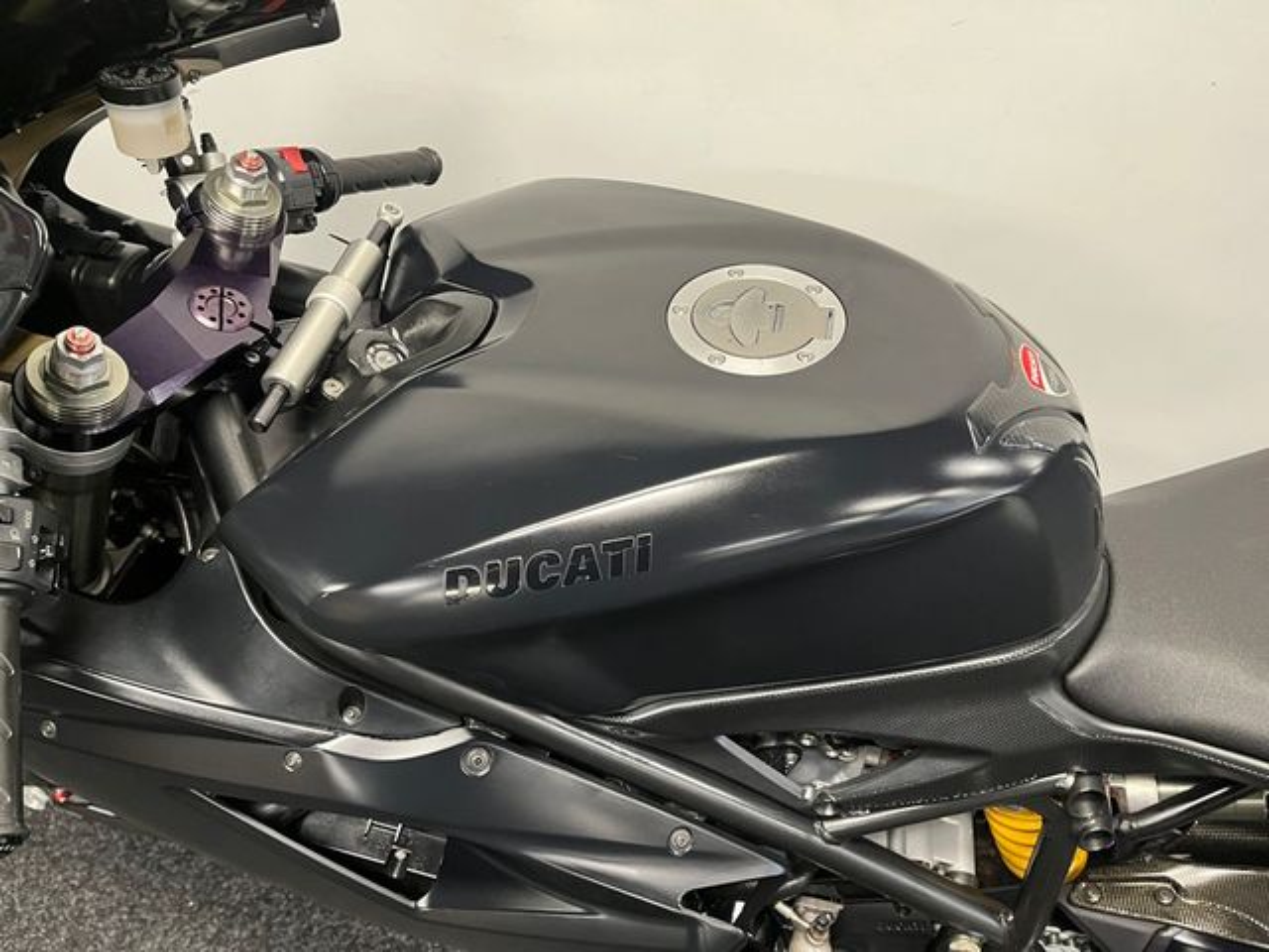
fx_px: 953
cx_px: 634
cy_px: 476
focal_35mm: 26
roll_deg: -1.6
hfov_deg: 67.3
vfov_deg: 53.1
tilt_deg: -44.2
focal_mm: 5.1
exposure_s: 1/50
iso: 250
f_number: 1.6
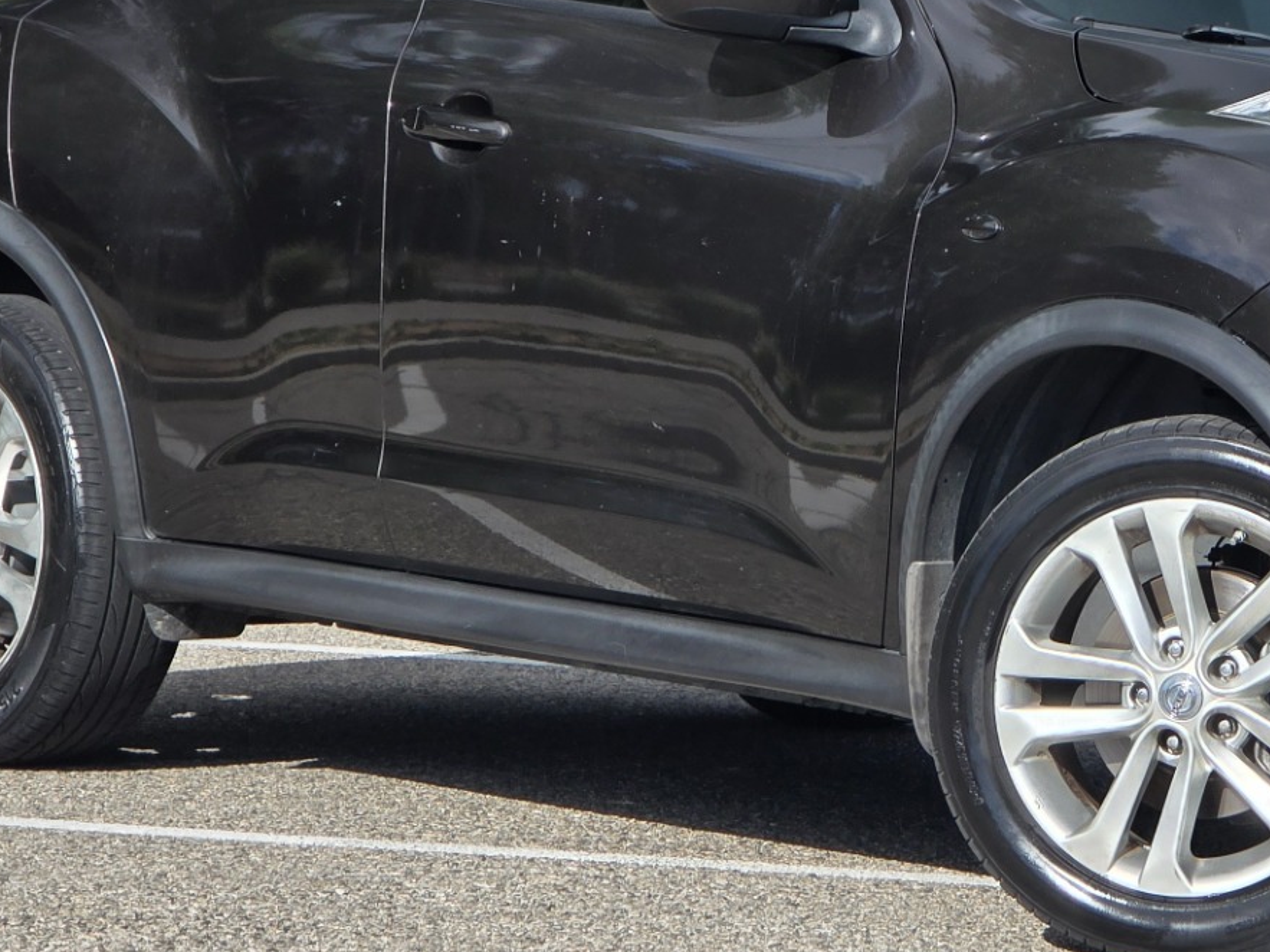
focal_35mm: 250
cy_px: 203
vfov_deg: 5.9
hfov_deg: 7.9
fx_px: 9171
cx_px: 1141
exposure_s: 1/947
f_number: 3.4
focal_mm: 18.6
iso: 64
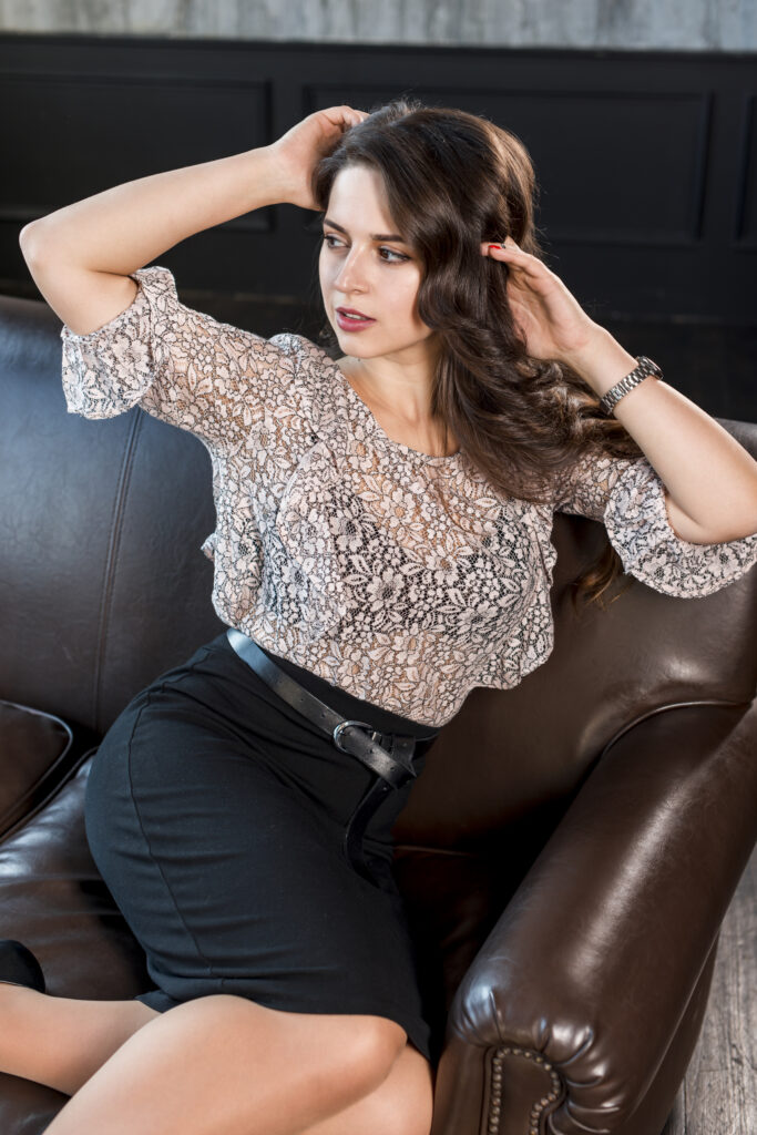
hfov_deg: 27.0
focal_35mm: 50
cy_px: 568
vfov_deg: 39.6
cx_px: 378
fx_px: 1576
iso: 200
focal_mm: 50
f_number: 3.5
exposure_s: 1/100
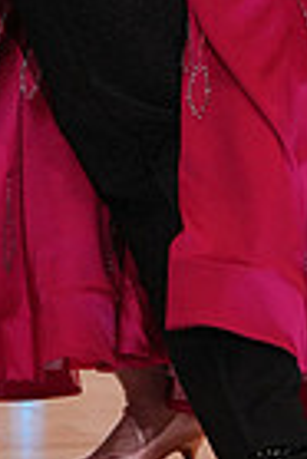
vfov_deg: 2.6
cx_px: 196
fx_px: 10169
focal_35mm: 797
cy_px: -271
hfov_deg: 1.7
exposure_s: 1/400
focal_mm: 191
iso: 4000
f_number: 7.1
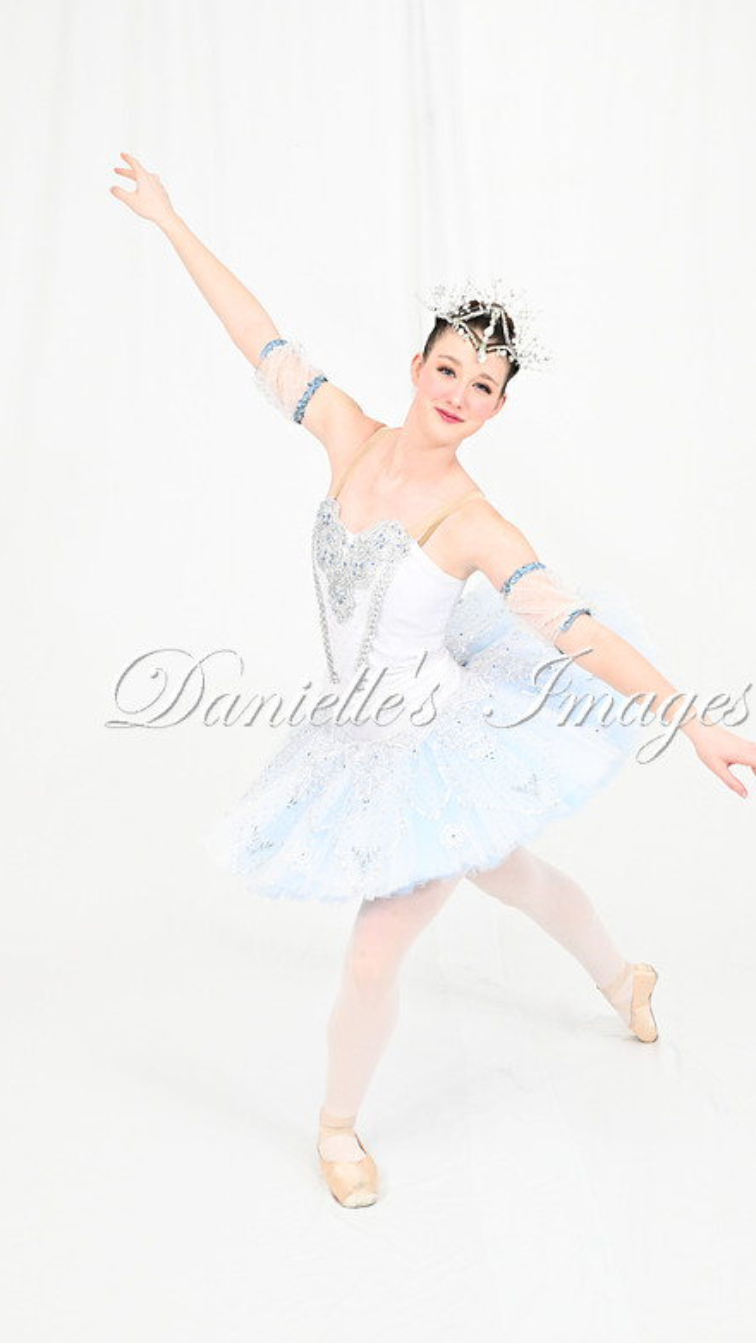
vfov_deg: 45.5
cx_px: 427
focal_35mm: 45
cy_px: 672
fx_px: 1603
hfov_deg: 26.5
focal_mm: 28
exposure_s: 1/320
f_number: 4.5
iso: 3200
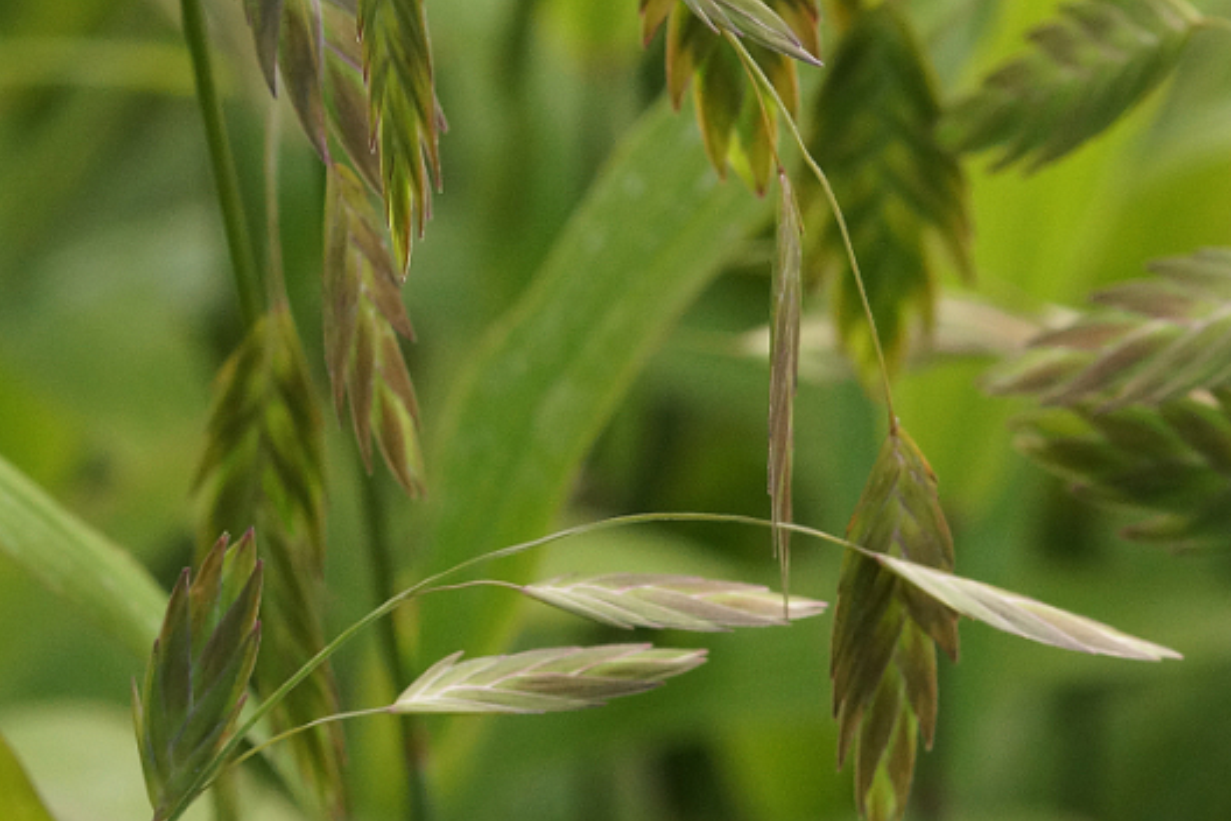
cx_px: 256
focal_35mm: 341
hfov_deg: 6.0
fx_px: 11659
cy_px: 40
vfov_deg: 4.0
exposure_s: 1/160
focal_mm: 100
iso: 640
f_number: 8
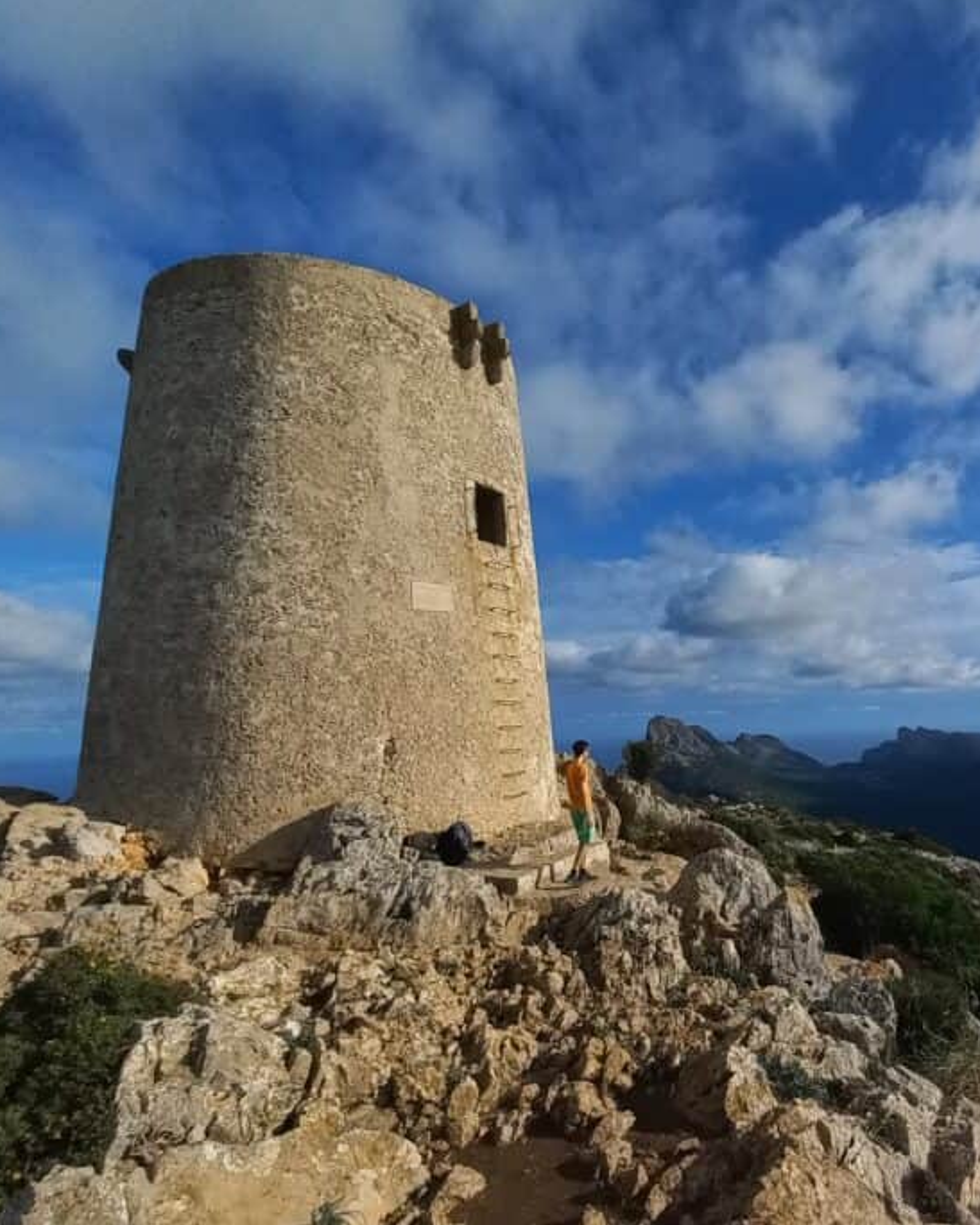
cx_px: 736
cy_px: 682
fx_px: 689
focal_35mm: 19
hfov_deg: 66.4
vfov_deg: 83.0
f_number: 2.2
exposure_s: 1/2801
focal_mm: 1.42
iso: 40
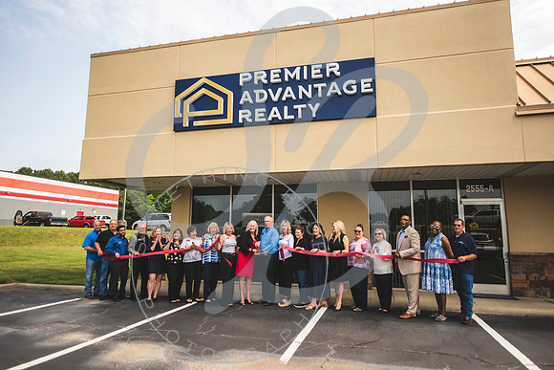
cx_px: 275
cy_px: 185
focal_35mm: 24
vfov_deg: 52.6
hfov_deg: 73.1
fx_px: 374
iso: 100
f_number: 2.8
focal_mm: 24
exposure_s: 1/800
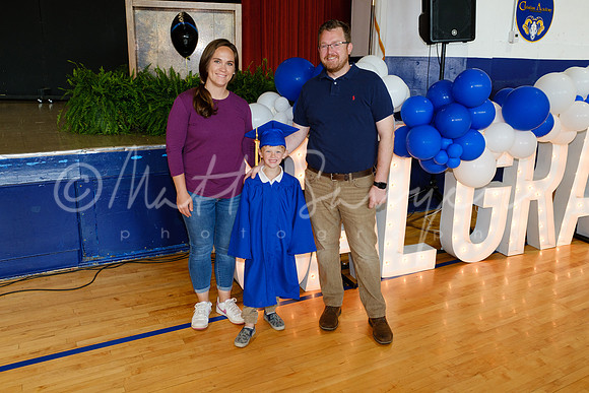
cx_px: 294
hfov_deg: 61.9
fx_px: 491
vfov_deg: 43.6
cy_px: 196
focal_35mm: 30
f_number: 5
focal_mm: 20
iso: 800
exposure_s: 1/125
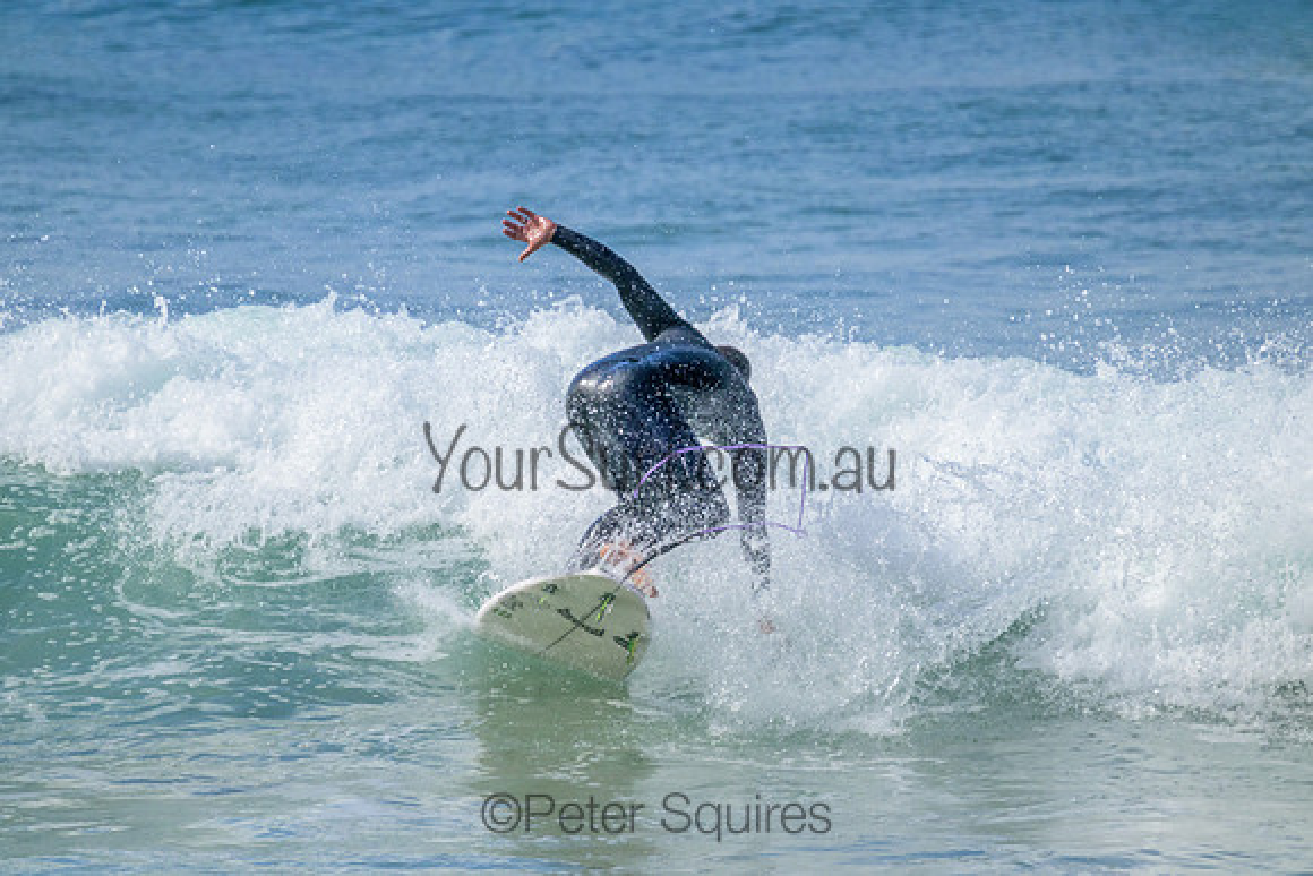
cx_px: 656
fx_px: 29183
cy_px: 438
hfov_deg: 2.6
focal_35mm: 800
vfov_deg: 1.7
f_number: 11
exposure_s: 1/1600
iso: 1800
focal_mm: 800
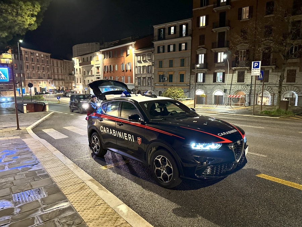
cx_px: 151
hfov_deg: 71.6
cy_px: 114
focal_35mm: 24
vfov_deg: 56.8
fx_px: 209
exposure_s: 1/29
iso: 1250
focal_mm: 6.86
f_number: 1.78
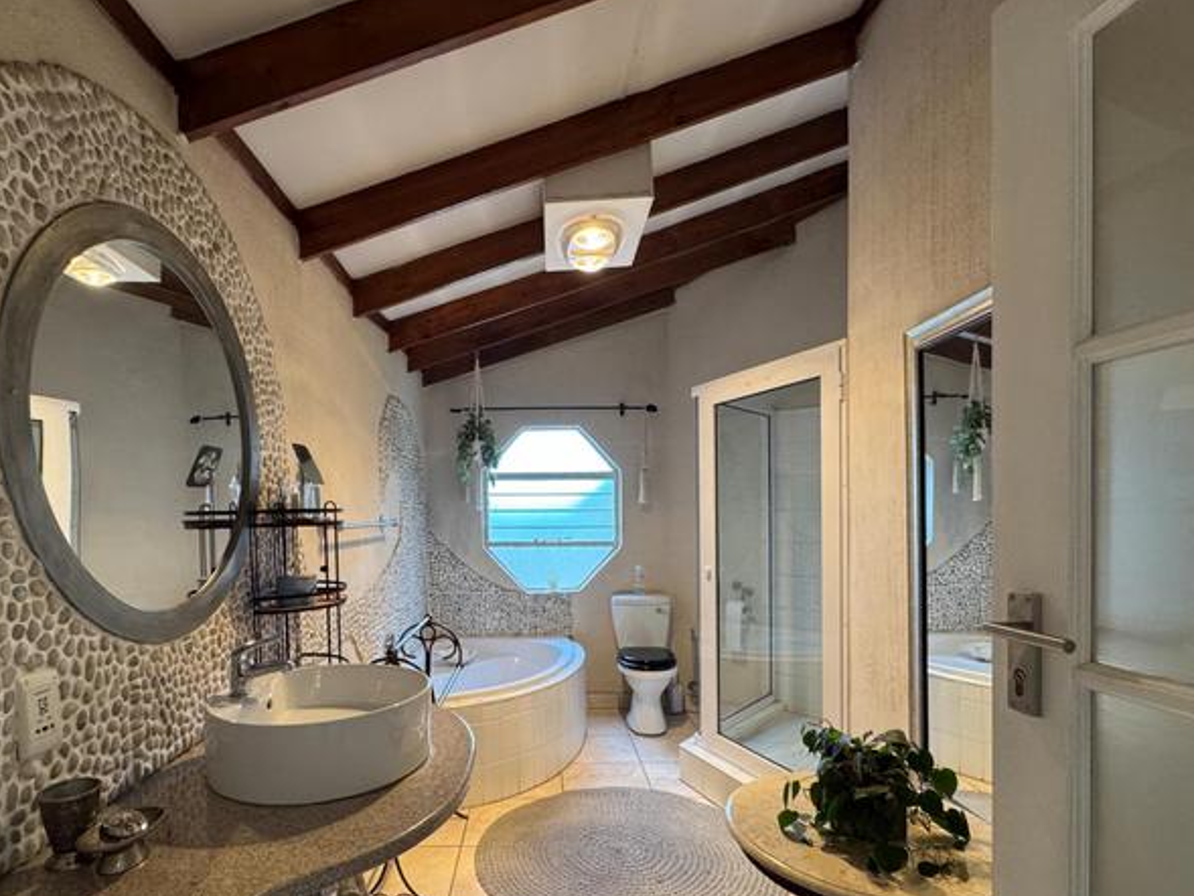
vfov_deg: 68.2
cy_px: 525
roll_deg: +0.6
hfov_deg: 84.3
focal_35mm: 19
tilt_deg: -0.7
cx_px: 531
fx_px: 655
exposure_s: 1/100
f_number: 2.2
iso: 250
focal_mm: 2.22
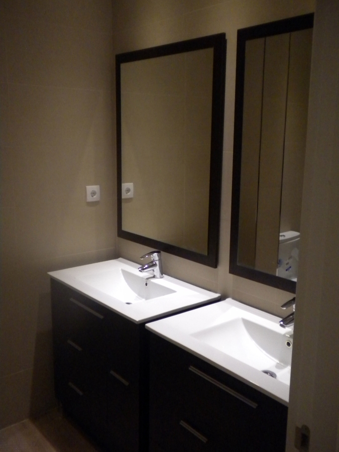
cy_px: 226
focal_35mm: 35
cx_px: 170
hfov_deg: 40.7
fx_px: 457
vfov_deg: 52.6
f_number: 3.1
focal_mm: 6.3
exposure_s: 1/78.6
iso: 400
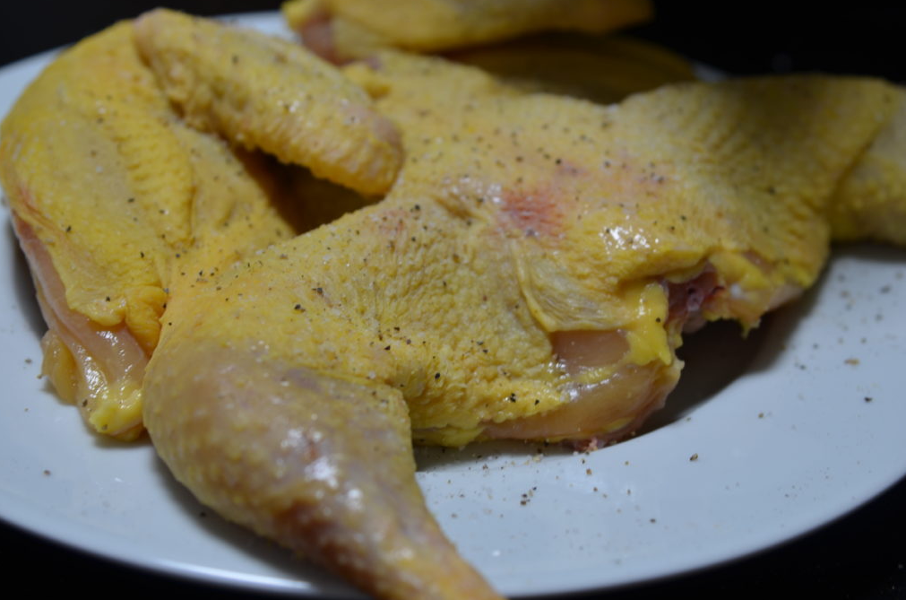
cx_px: 454
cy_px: 298
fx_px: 1908
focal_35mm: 76
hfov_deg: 26.7
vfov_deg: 17.9
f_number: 4
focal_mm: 50
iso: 160
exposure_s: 1/20
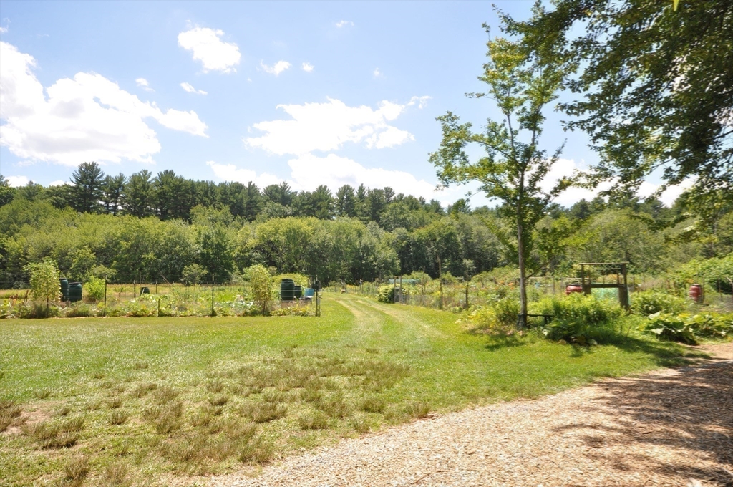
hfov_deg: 73.8
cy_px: 244
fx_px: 488
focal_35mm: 24
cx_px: 366
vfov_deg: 53.0
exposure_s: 1/160
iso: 400
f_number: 13
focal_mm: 16
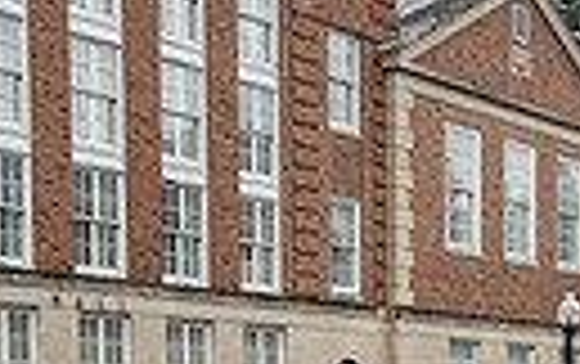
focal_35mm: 110
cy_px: 636
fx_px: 1741
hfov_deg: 18.9
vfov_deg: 11.2
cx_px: 288
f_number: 4
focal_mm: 24
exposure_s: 1/1600
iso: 1000
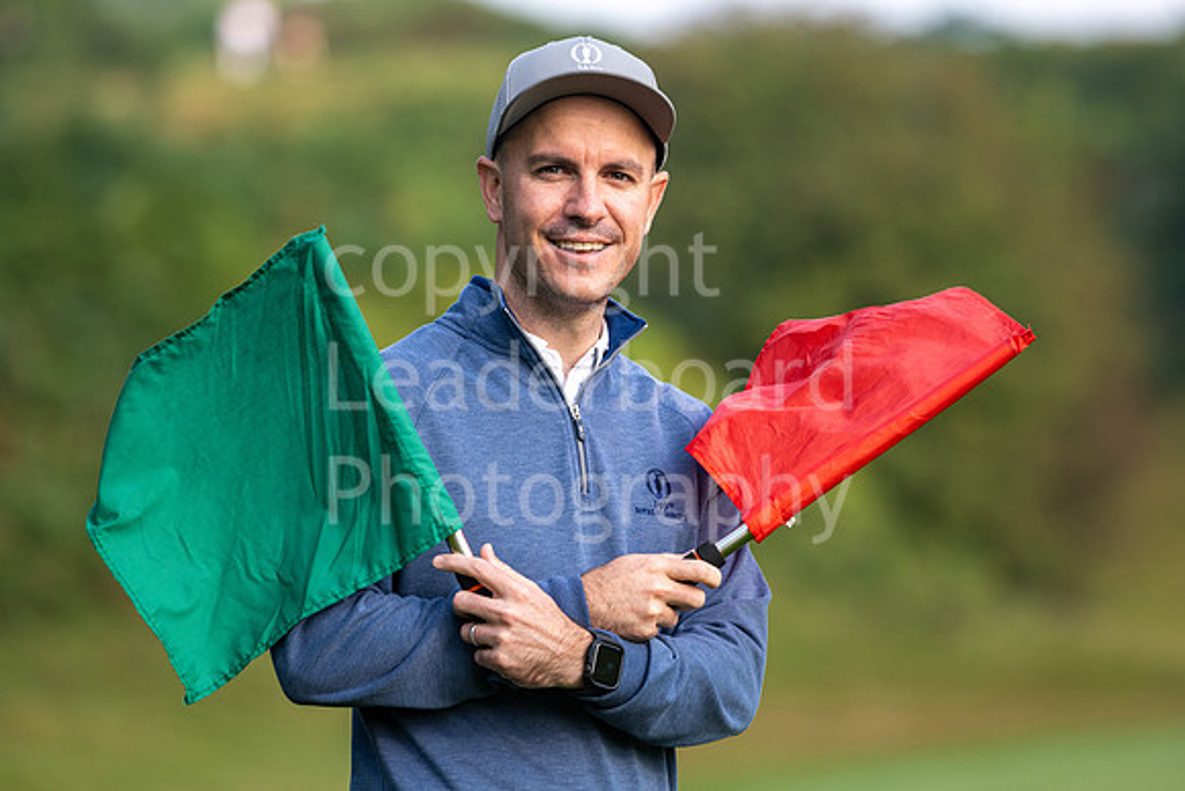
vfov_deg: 4.6
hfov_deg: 6.9
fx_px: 9877
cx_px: 592
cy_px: 396
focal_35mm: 300
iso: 400
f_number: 5
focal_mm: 300
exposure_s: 1/1000
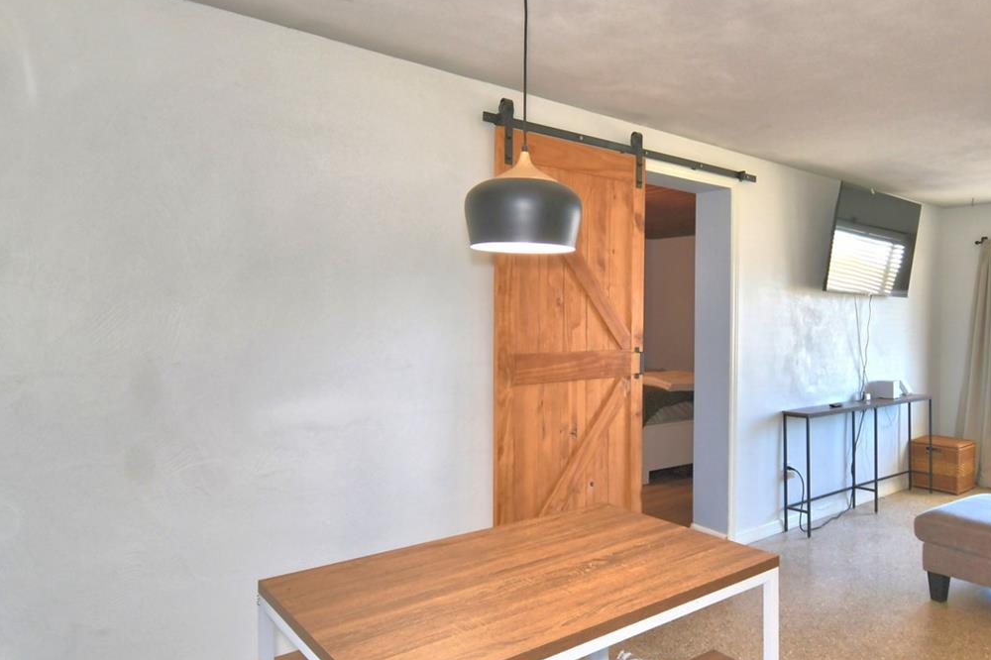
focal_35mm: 24
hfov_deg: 72.6
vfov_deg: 53.1
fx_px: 660
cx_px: 615
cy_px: 325
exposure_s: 1/50
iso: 200
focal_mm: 10
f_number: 4.5
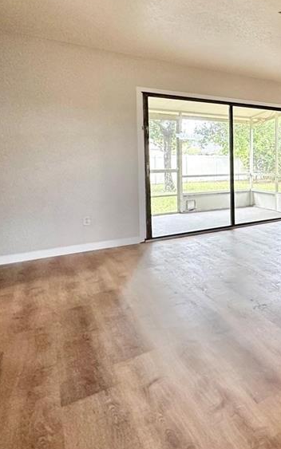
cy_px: 167
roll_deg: -0.7
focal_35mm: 27
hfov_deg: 35.5
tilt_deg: -1.9
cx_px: 342
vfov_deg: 67.3
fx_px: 331
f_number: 2.2
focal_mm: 2.22
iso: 400
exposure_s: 1/60
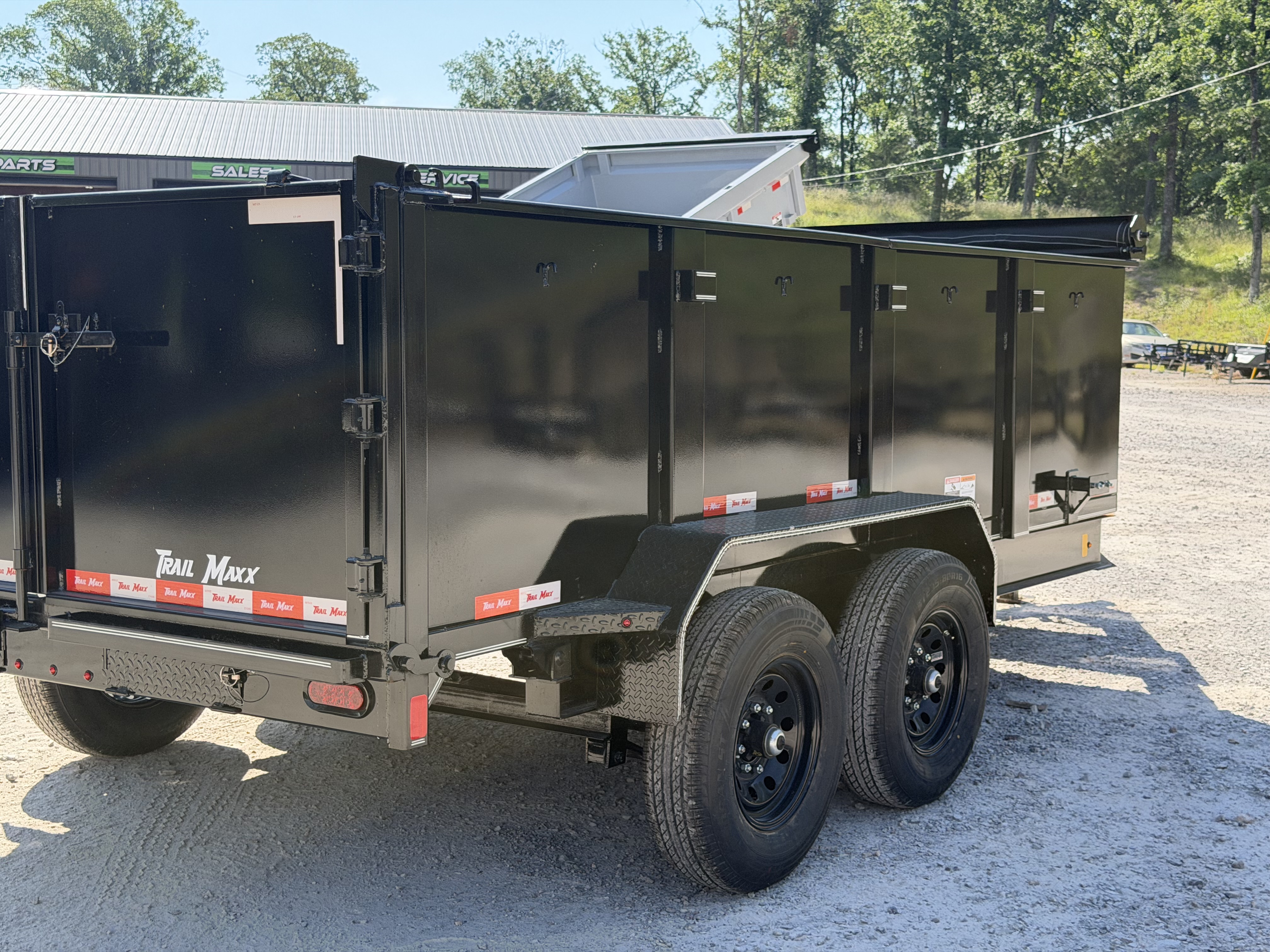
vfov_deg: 30.3
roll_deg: +0.7
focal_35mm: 48
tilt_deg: -5.6
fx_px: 1761
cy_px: 476
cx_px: 635
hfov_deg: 39.7
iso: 100
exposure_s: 1/1838
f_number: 1.78
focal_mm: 6.76
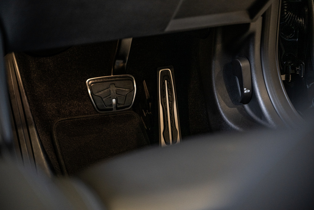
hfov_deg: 27.0
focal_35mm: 75
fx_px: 654
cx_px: 157
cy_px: 105
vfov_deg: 18.2
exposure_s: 1/160
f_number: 2.8
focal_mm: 75
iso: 1600
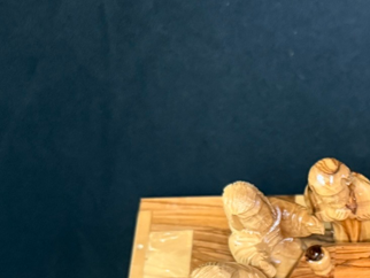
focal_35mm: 67
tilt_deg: -68.2
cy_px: 348
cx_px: 485
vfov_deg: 20.3
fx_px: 717
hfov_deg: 25.0
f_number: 1.78
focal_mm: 6.76
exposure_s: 1/40
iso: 640
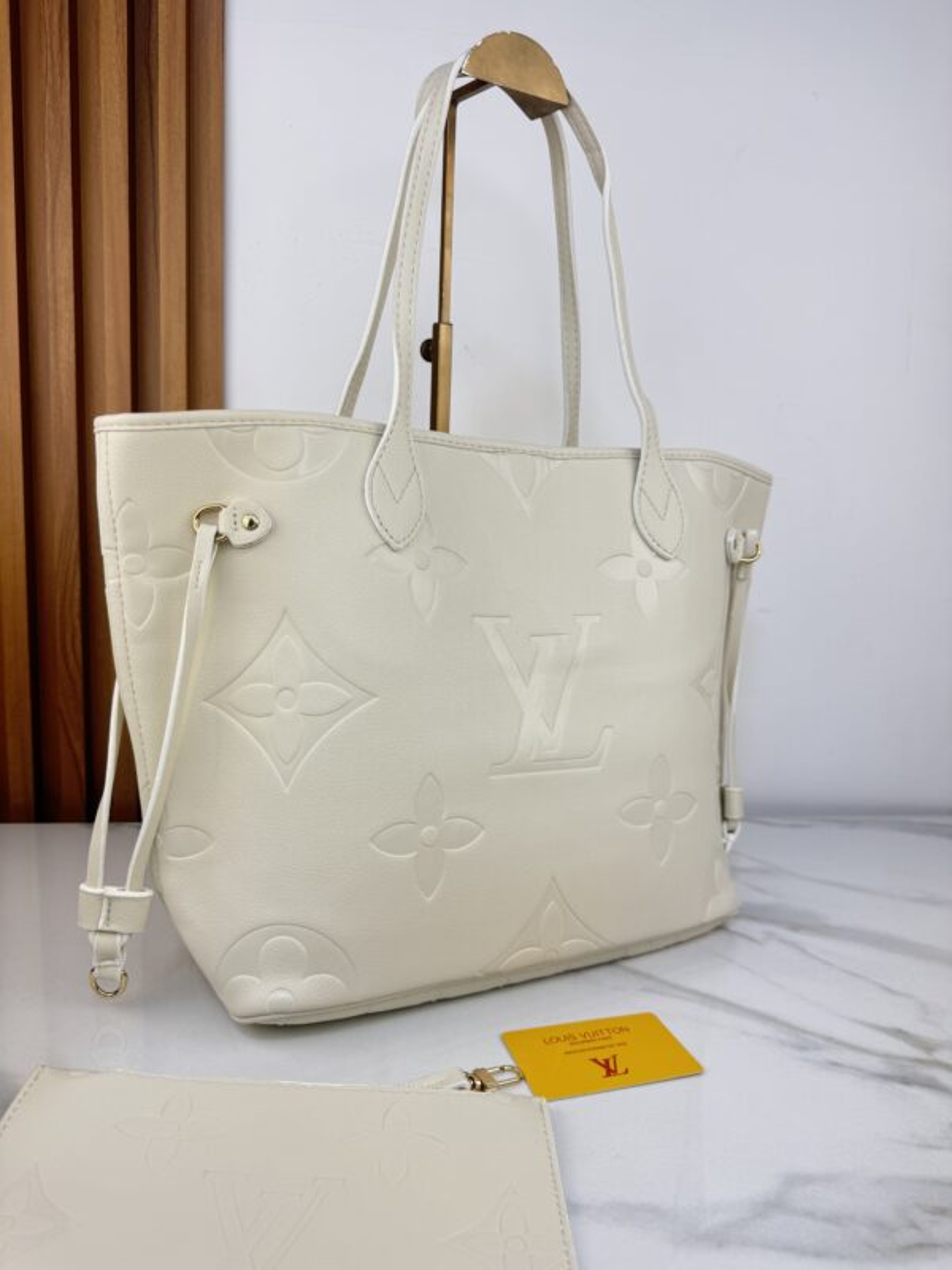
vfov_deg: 71.6
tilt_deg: -9.2
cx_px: 476
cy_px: 635
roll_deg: -2.2
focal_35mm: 24
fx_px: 880
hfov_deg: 56.8
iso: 80
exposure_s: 1/387
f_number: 1.78
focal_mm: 6.76
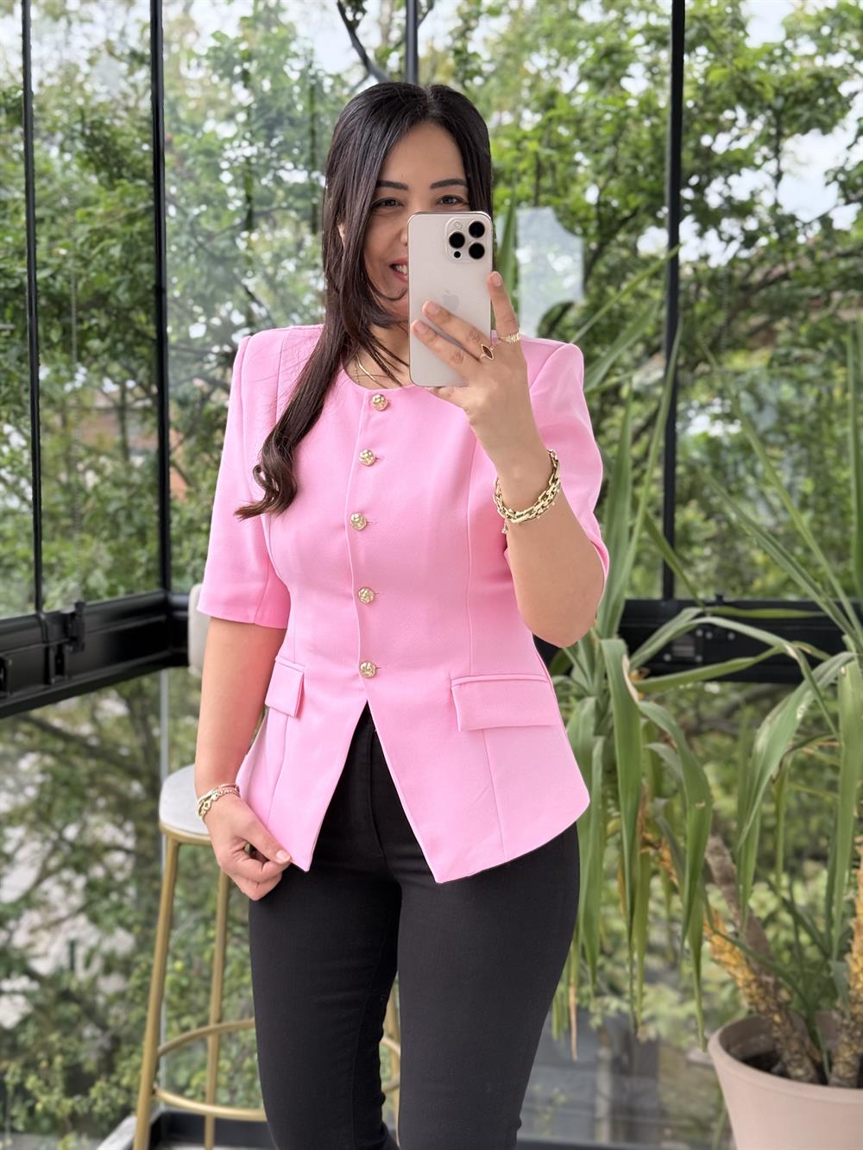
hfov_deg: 30.3
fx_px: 1595
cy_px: 575
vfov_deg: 39.7
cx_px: 432
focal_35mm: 48
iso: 100
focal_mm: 6.76
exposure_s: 1/394
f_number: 1.78
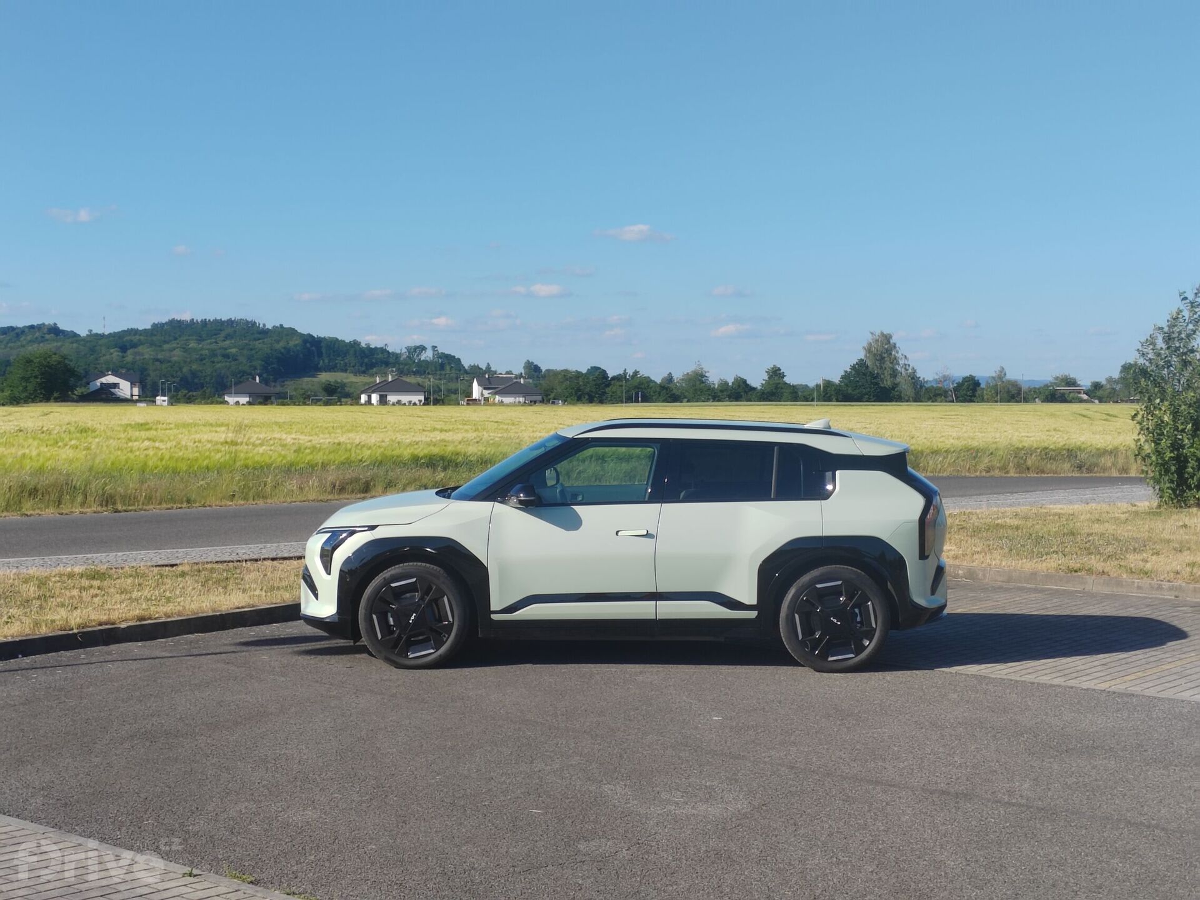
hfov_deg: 35.5
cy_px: 450
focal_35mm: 54
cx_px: 600
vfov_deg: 27.0
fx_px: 1872
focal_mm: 5.52
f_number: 1.9
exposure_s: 1/1100
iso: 100
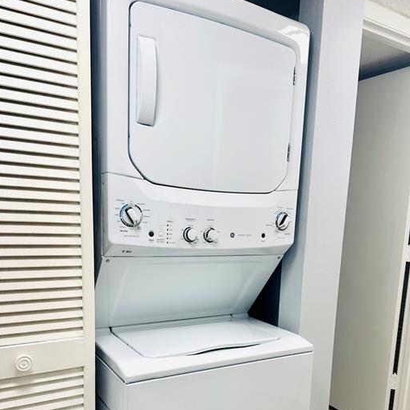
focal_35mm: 32
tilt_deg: -9.6
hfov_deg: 51.0
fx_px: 429
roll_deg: -3.7
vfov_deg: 49.8
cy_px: 286
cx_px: 230
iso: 64
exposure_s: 1/120
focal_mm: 6.86
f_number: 1.78
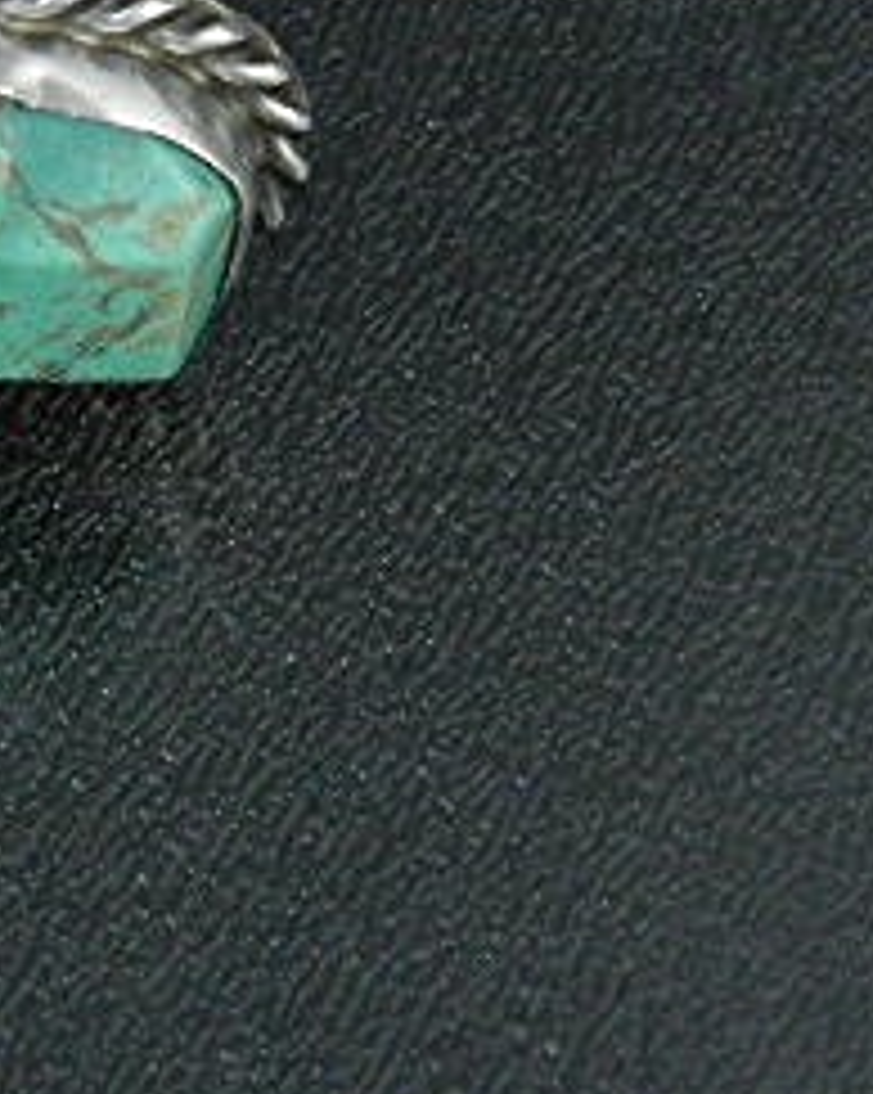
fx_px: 5659
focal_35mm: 175
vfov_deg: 11.0
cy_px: 77
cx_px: -324
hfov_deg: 8.7
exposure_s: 1/30
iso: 800
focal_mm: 12.2
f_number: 8.2
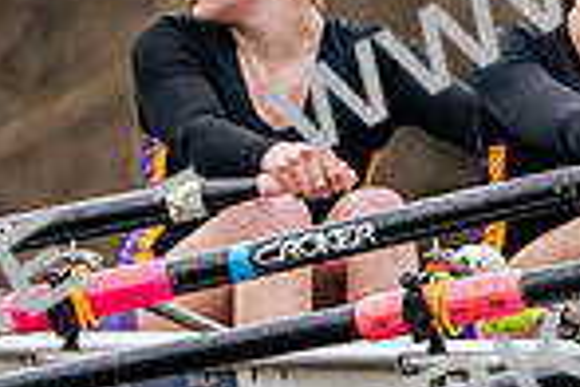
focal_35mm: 1844
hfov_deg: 1.1
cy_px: 164
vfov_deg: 0.7
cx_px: 750
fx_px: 29707
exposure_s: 1/2000
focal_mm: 467
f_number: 6.3
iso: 4000
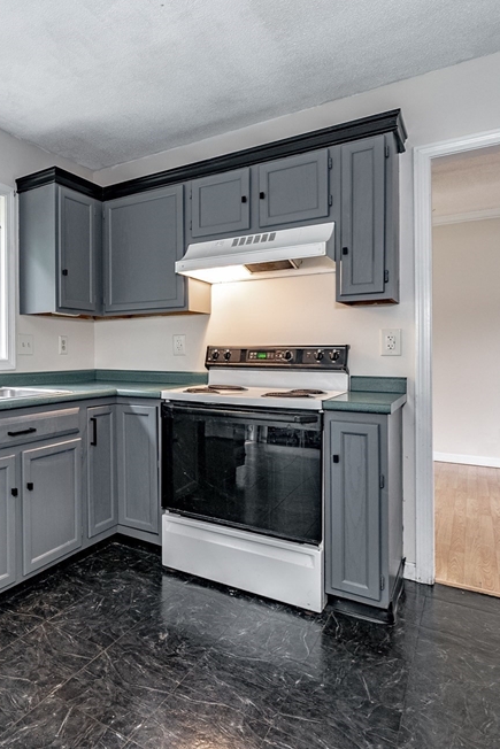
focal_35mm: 22
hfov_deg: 52.1
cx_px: 75
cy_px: 357
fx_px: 458
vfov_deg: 78.5
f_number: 8
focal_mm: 14
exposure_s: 1/5
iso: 320
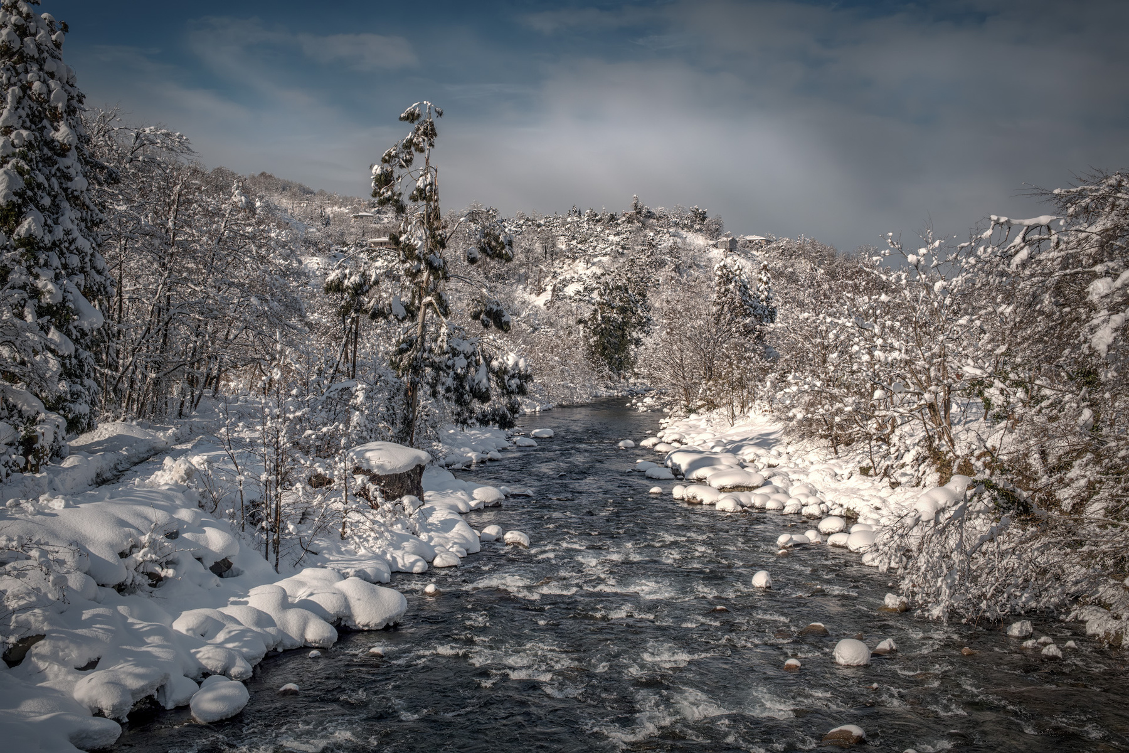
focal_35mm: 35
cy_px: 376
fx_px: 1098
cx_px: 564
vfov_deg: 37.9
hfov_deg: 54.4
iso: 500
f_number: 13
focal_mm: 23
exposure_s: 1/1000
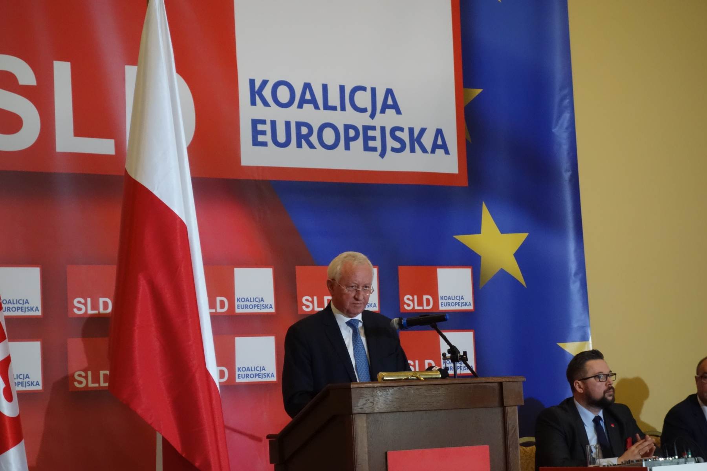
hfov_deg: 20.4
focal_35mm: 100
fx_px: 1964
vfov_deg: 13.7
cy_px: 236
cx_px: 354
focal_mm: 37.1
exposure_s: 1/100
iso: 2000
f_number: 4.9
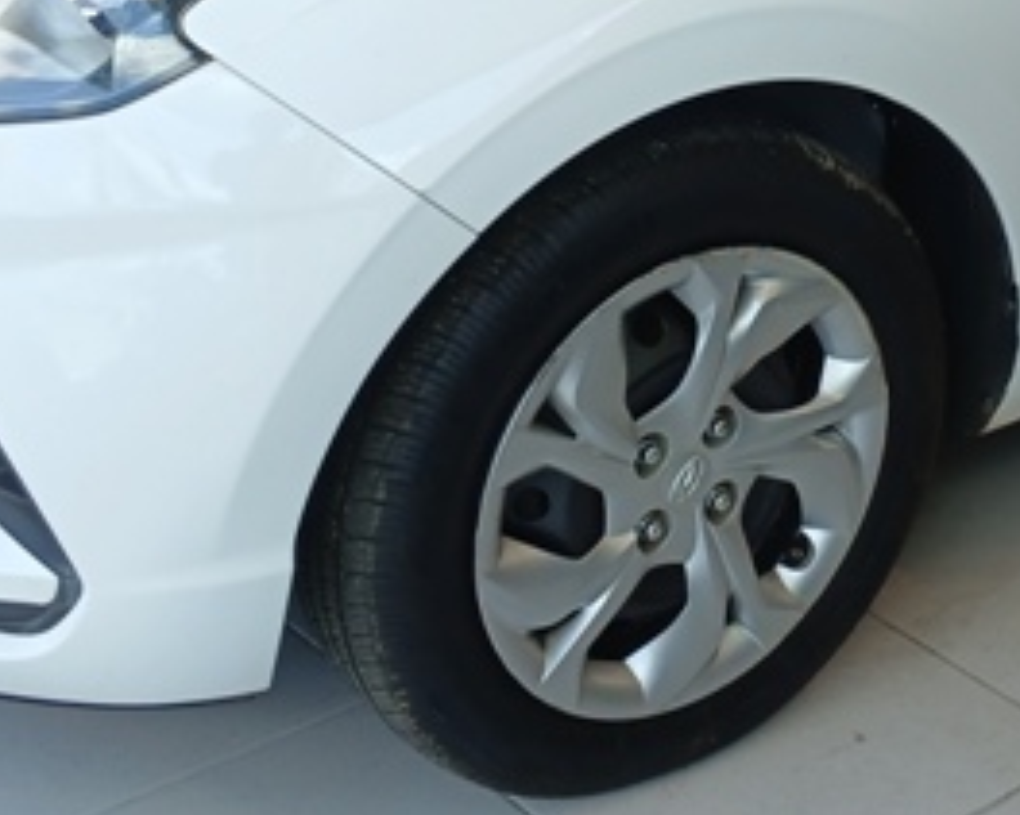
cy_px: 42
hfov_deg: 24.5
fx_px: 2324
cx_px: 780
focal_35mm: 77
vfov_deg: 19.4
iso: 40
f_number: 1.8
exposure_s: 1/120
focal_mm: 3.98
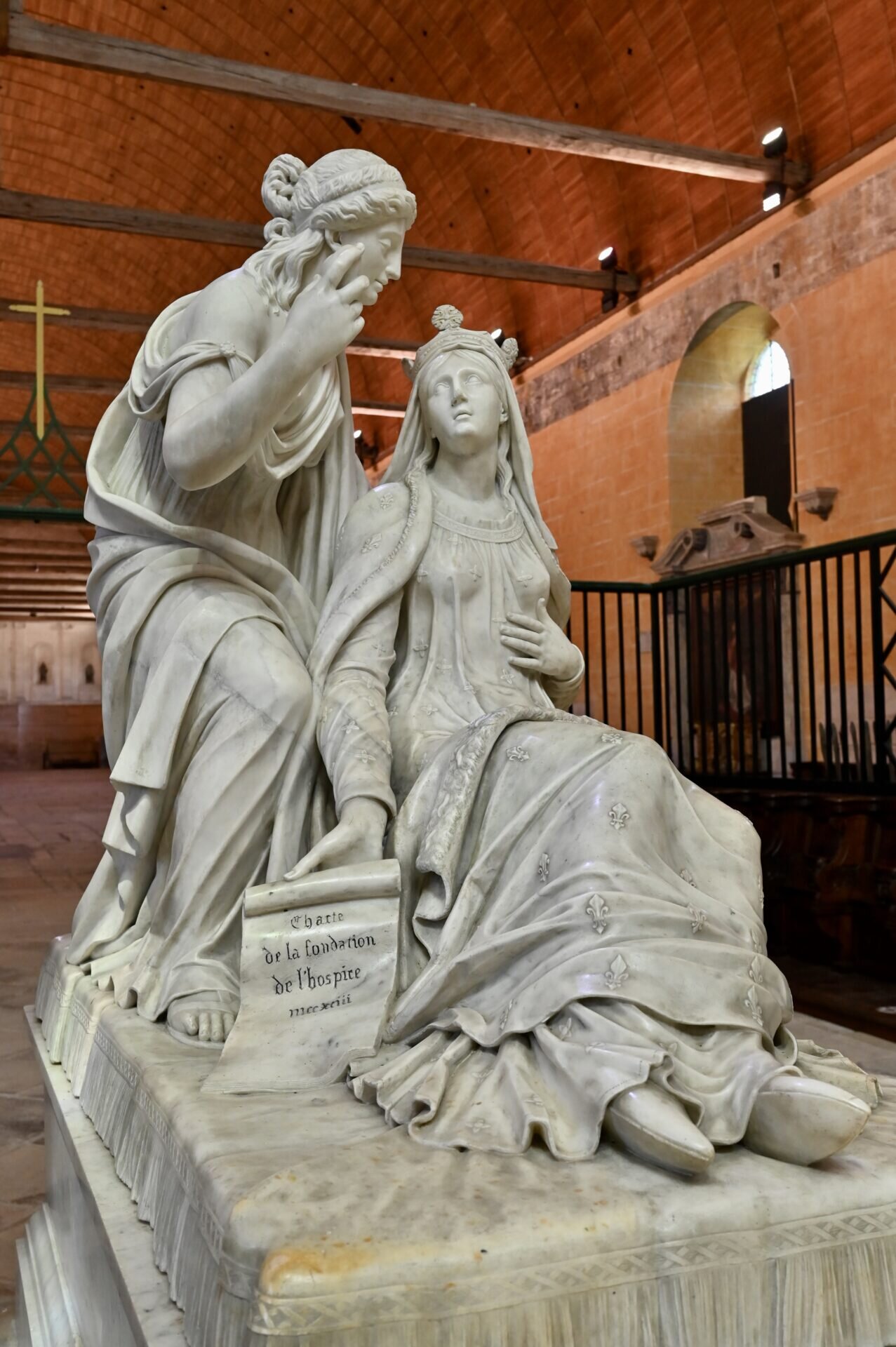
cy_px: 674
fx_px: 1309
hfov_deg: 37.8
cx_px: 448
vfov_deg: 54.5
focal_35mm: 35
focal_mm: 35
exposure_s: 1/320
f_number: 6.3
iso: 2000
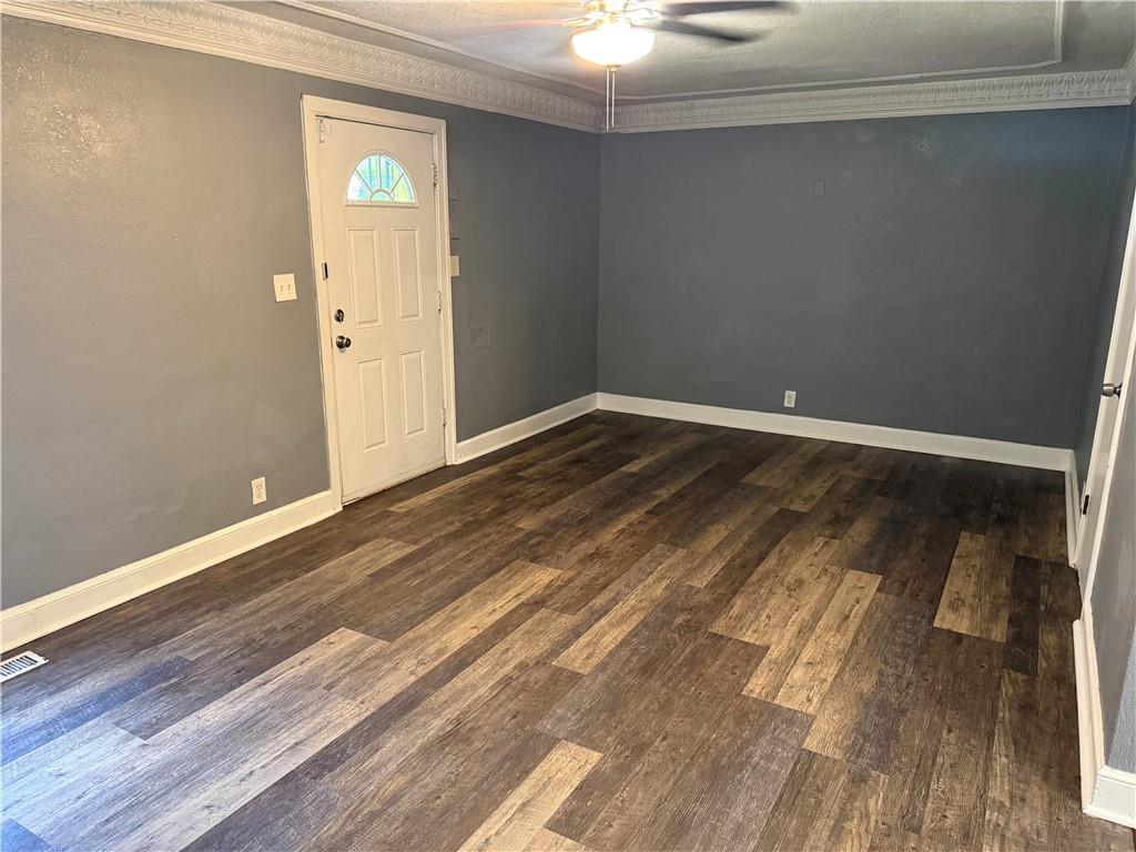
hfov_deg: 71.6
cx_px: 568
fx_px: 788
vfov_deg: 56.8
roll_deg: -0.4
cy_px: 426
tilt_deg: -12.3
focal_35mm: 24
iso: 800
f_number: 1.78
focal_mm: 6.76
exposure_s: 1/40
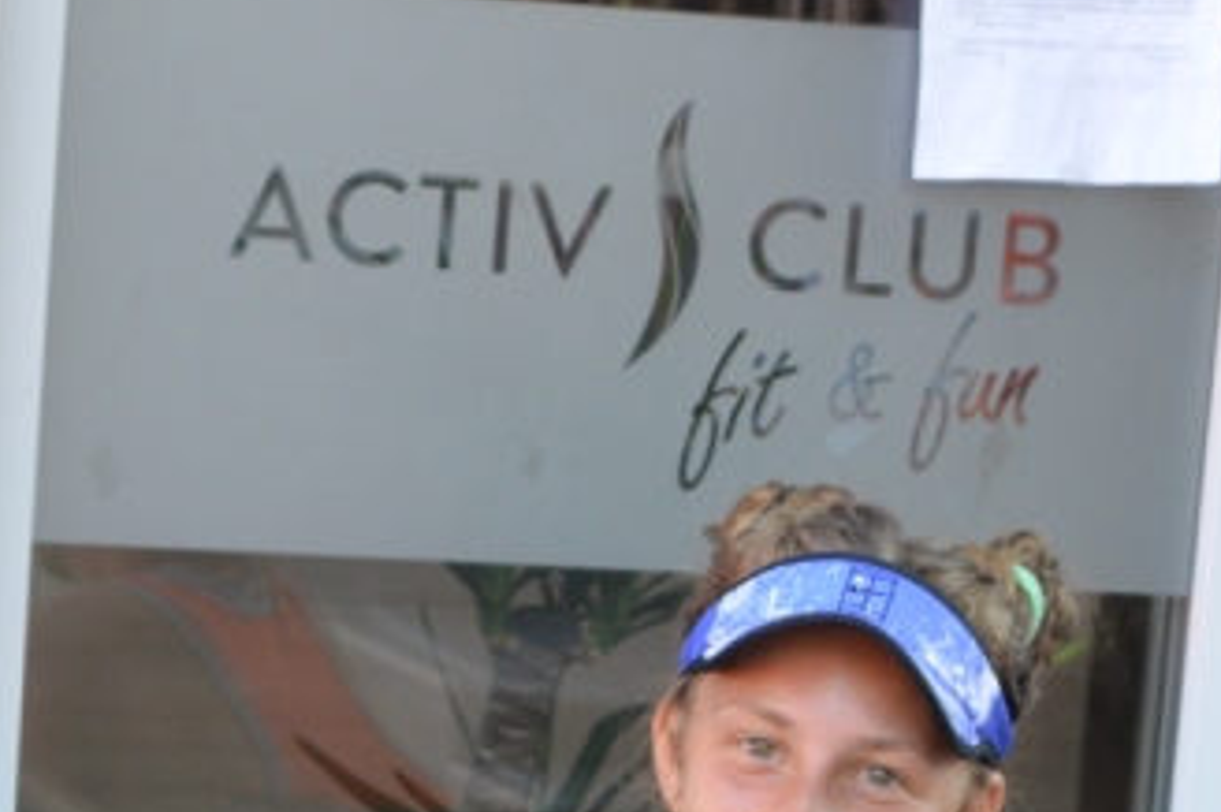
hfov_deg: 12.9
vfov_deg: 8.6
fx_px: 5387
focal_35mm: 159
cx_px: 380
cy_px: 851
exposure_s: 1/60
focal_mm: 34
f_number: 4.5
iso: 400
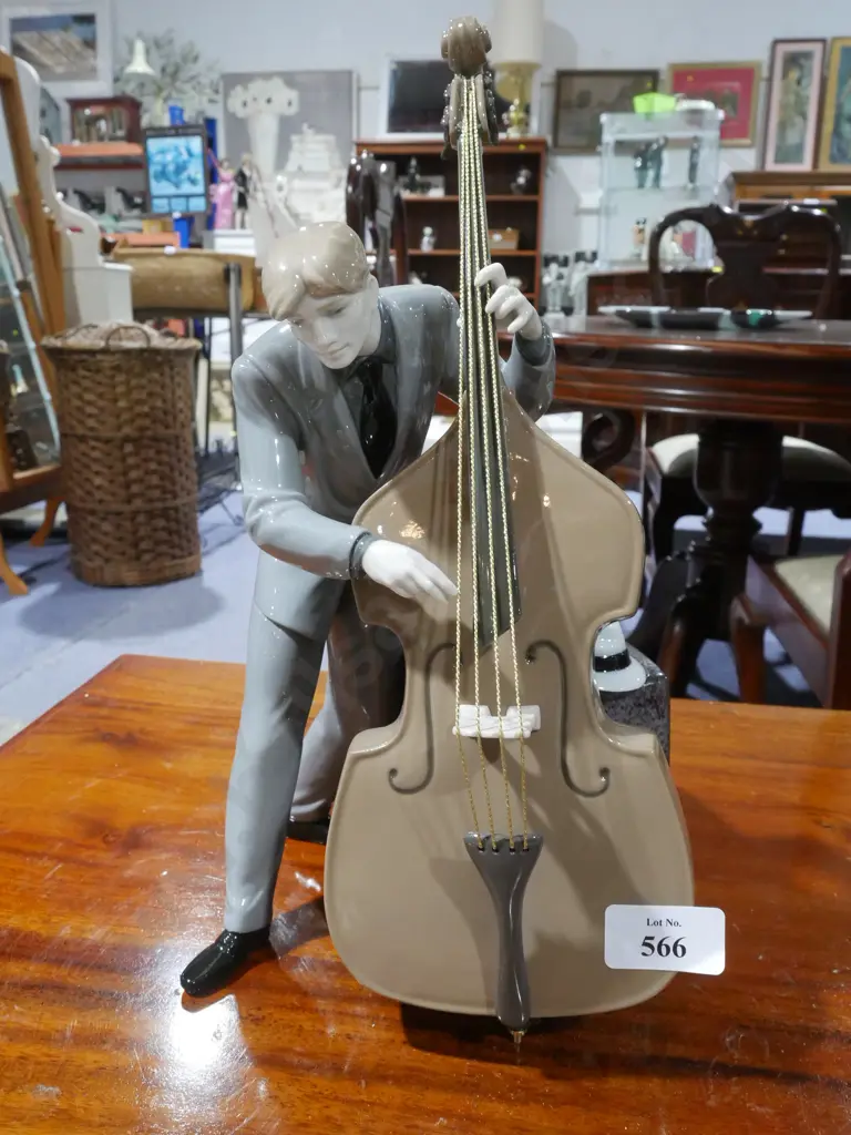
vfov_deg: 63.4
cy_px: 568
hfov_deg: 49.7
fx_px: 918
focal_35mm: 28
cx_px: 426
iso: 3200
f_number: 9
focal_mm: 14
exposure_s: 1/60
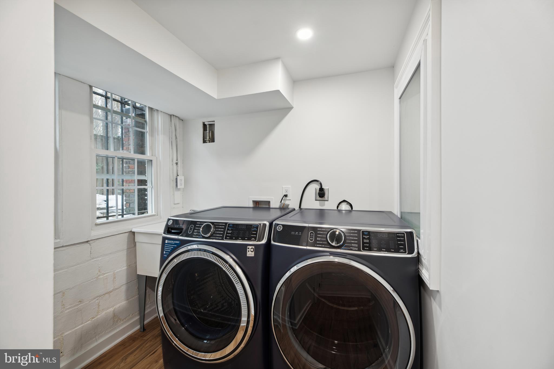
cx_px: 277
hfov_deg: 104.3
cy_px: 184
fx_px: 215
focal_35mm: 14
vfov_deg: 81.2
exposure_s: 1/5
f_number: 9
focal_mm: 14
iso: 200
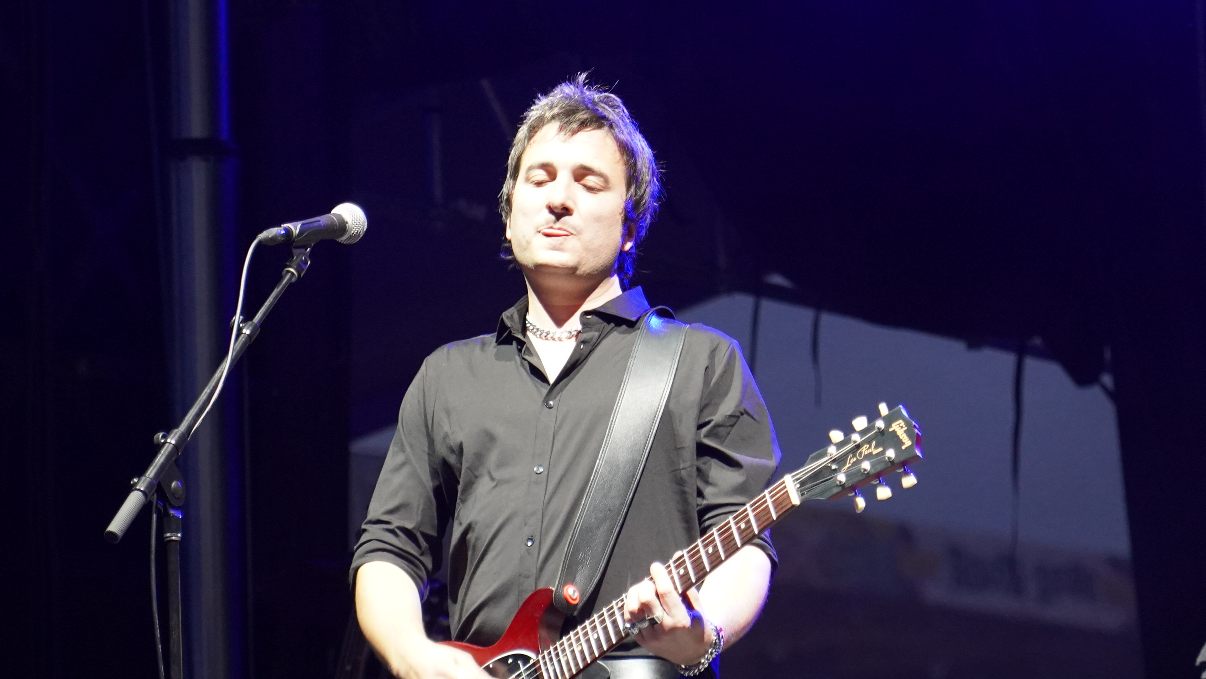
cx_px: 686
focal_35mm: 202
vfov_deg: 6.0
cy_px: 483
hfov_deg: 10.7
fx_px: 6460
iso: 3200
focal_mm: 105
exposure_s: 1/125
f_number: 4
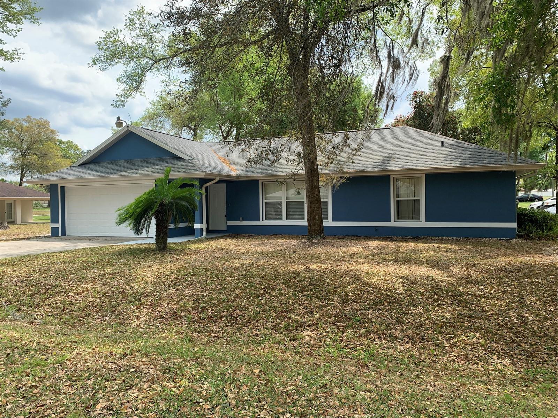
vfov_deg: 53.1
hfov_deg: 67.3
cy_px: 209
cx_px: 279
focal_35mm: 26
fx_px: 419
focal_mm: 4.25
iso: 25
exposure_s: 1/849
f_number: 1.8
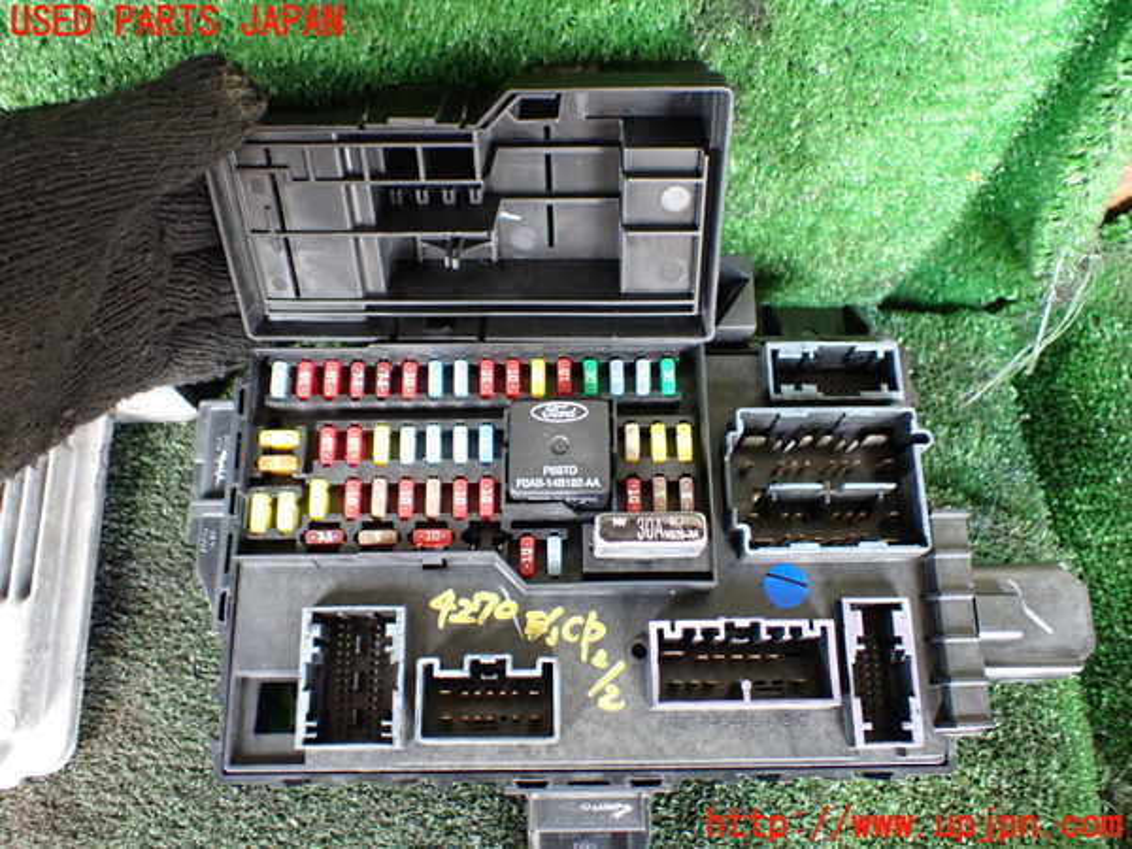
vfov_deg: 46.8
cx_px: 566
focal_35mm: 30
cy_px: 424
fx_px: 981
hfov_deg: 60.0
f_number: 2.3
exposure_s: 1/100
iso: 800
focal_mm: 5.4
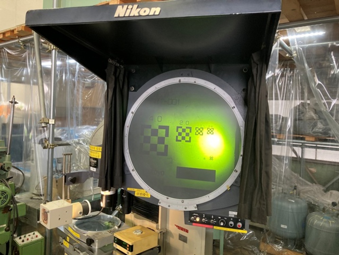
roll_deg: -3.1
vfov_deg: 49.7
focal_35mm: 28
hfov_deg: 63.4
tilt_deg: -2.0
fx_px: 274
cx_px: 170
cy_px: 128
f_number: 1.8
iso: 200
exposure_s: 1/60
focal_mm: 3.99
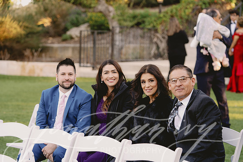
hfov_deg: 23.4
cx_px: 122
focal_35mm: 87
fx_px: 587
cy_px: 81
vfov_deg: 15.7
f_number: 3.2
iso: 640
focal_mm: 87
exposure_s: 1/250
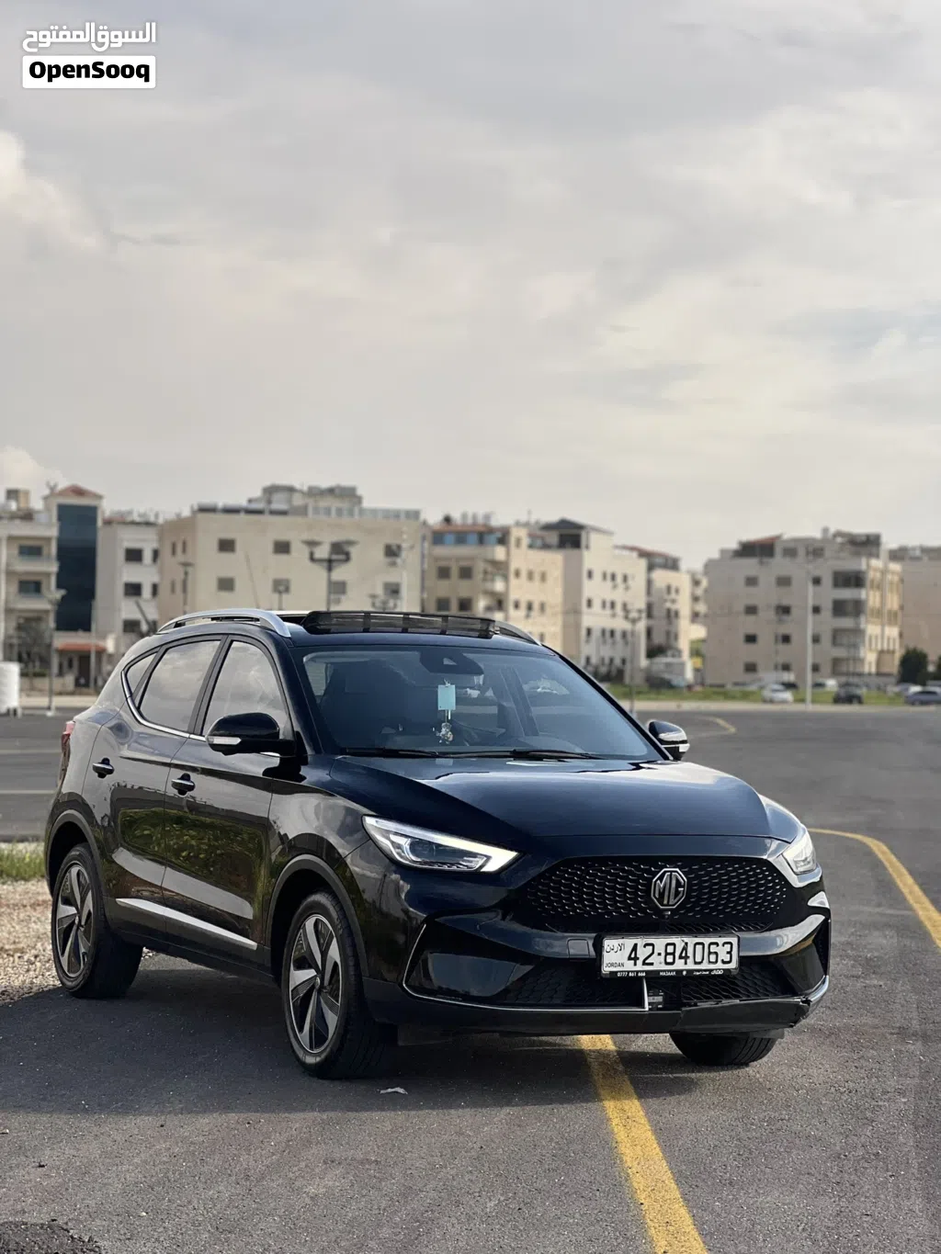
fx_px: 2790
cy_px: 627
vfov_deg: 25.3
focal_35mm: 77
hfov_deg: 19.1
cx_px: 470
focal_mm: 9
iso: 32
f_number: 2.8
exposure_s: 1/919
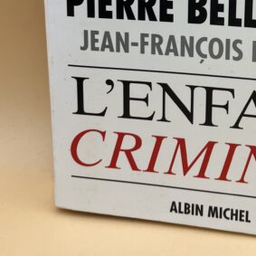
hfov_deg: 25.8
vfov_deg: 24.3
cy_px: -43
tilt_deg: -19.1
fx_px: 544
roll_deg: +1.1
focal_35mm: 65
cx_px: 221
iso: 50
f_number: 1.6
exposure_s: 1/392
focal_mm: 5.1
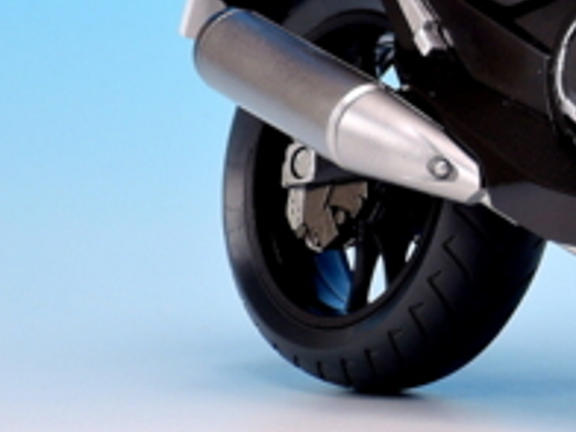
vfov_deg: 6.4
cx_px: 817
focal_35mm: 230
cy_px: -141
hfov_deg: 8.4
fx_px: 3827
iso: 80
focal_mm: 16
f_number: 4.2
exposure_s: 1/3
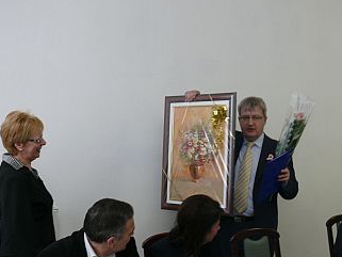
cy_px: 157
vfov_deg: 29.6
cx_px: 205
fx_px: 484
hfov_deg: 38.7
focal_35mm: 49
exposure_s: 1/30
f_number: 2.8
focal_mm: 7.4
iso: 100
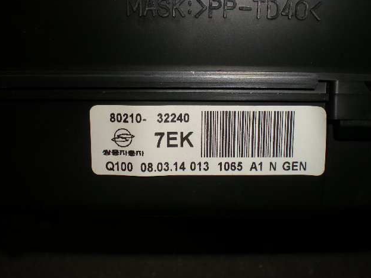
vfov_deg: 36.8
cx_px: 187
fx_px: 418
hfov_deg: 47.9
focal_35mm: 39
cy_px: 138
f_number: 4.6
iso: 64
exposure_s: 1/60
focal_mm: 6.3
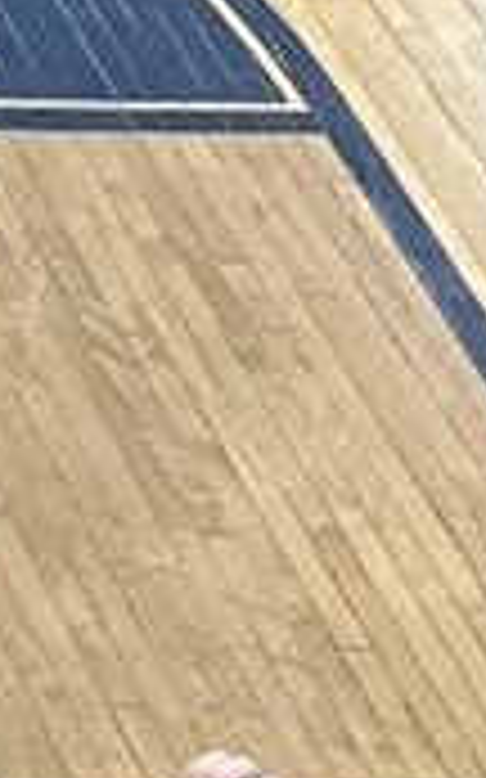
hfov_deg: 8.5
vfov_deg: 13.8
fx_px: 3203
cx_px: -279
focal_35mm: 151
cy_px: 121
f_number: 1.78
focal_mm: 6.86
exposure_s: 1/60
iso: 160
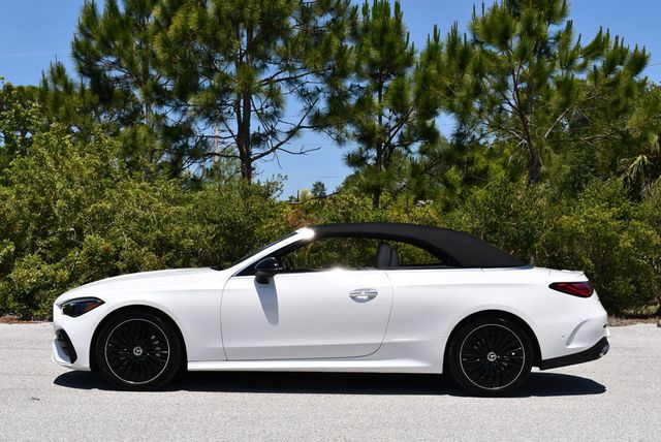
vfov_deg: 22.7
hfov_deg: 33.4
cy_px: 221
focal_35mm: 60
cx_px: 330
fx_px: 1103
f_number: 9
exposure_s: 1/320
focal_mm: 30
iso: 100
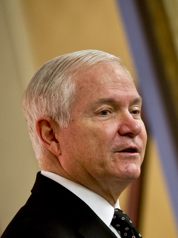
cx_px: 242
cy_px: 168
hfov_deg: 3.2
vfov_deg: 4.2
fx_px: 3201
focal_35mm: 467
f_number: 2.8
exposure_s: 1/100
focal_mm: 200
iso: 1250
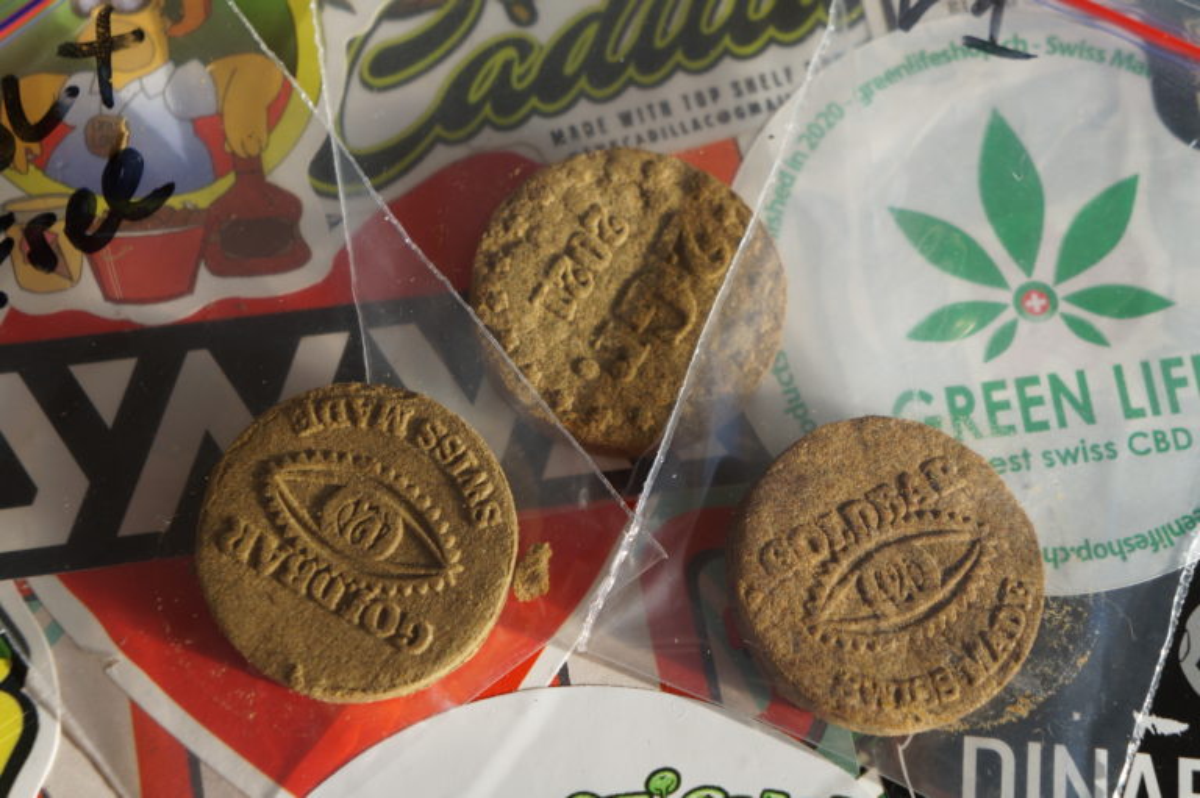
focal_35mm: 80
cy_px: 399
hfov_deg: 25.5
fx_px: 2648
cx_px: 600
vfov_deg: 17.1
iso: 100
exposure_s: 1/250
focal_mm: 53
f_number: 7.1
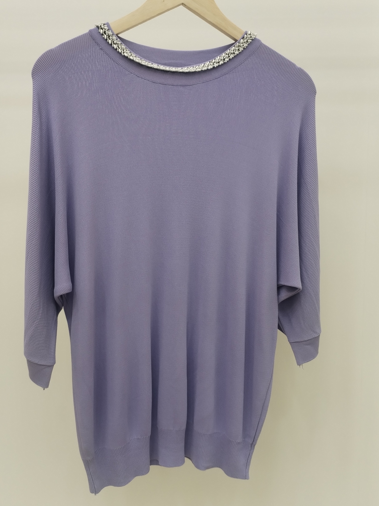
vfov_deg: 52.6
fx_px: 511
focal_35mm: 35
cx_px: 164
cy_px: 228
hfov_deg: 40.6
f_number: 1.8
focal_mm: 4.75
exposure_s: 1/120
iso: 249
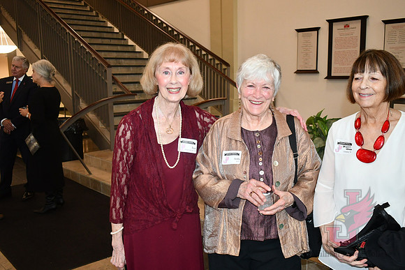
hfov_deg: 53.1
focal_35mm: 36
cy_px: 135
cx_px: 202
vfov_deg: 36.9
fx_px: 405
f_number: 3.5
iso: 1100
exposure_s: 1/60
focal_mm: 18
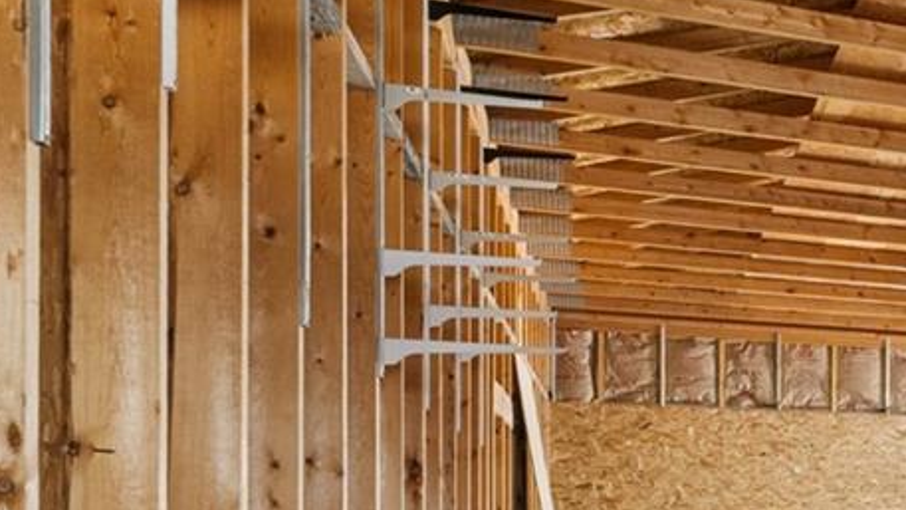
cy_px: 591
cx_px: 1320
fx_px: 1321
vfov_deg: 20.6
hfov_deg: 27.6
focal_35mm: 55
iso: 500
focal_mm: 10
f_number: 8
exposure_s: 1
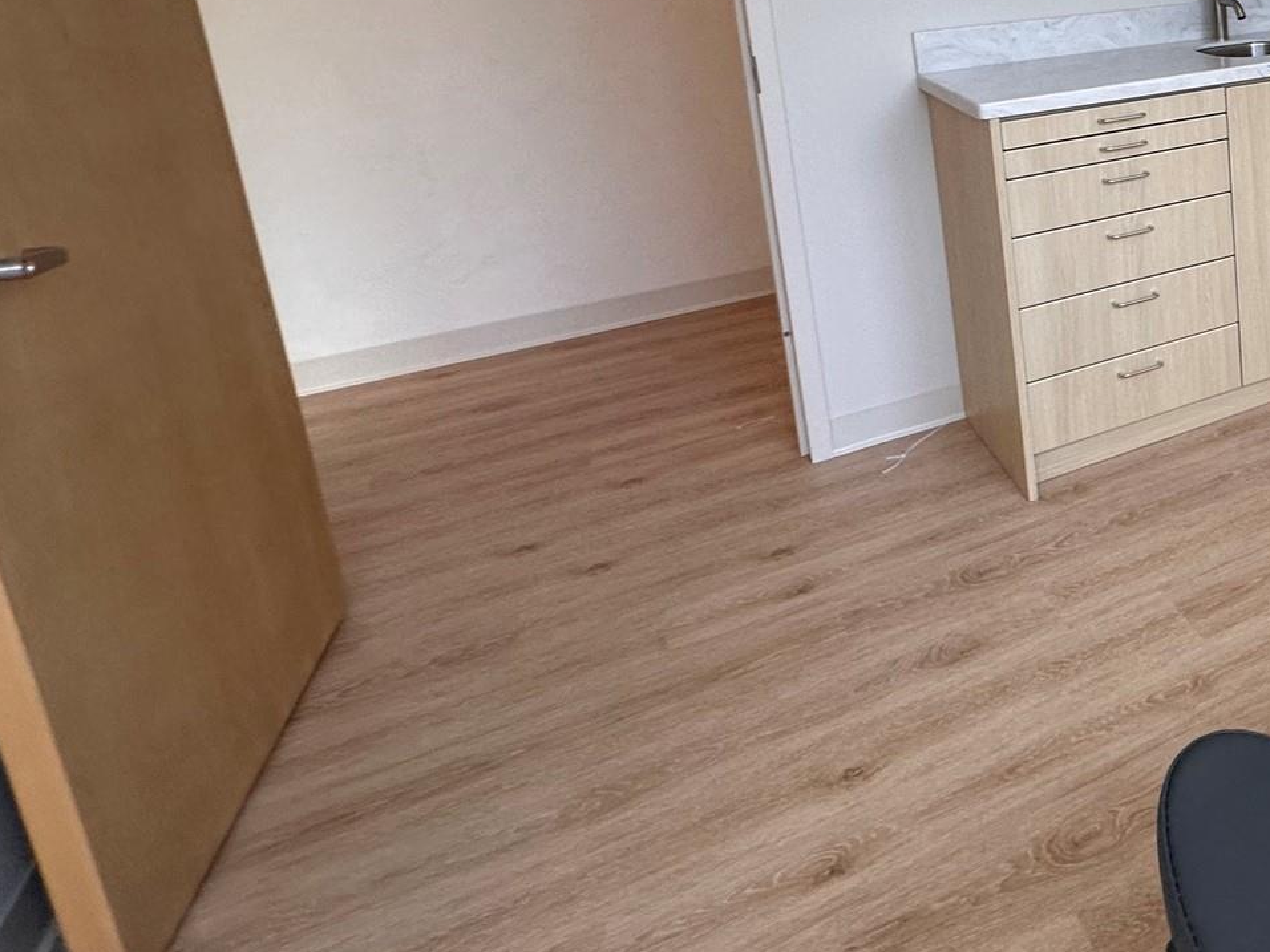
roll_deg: +3.8
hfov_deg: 47.2
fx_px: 1101
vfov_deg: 43.1
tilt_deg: -7.9
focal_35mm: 30
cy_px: 108
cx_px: 1331
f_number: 2.2
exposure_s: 1/120
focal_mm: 2.22
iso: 160
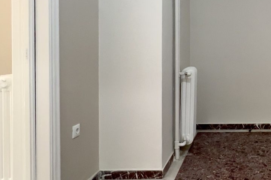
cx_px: 271
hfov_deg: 45.0
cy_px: 61
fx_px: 271
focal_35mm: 36
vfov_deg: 36.5
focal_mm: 1.57
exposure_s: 1/50
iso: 250
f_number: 1.8
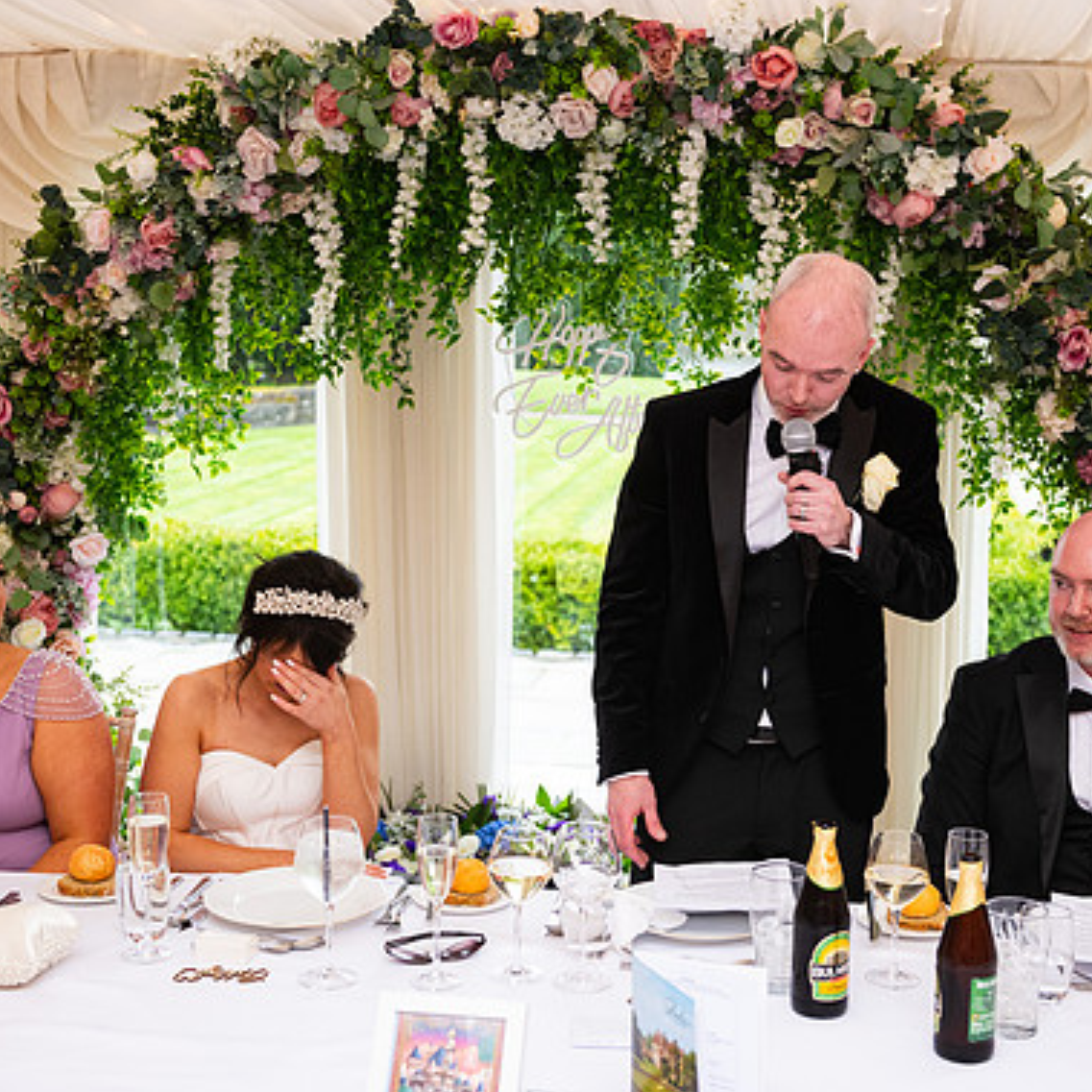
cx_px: 602
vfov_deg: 32.8
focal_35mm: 52
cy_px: 546
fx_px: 1856
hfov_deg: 32.8
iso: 1000
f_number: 3.5
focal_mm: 40
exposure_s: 1/160
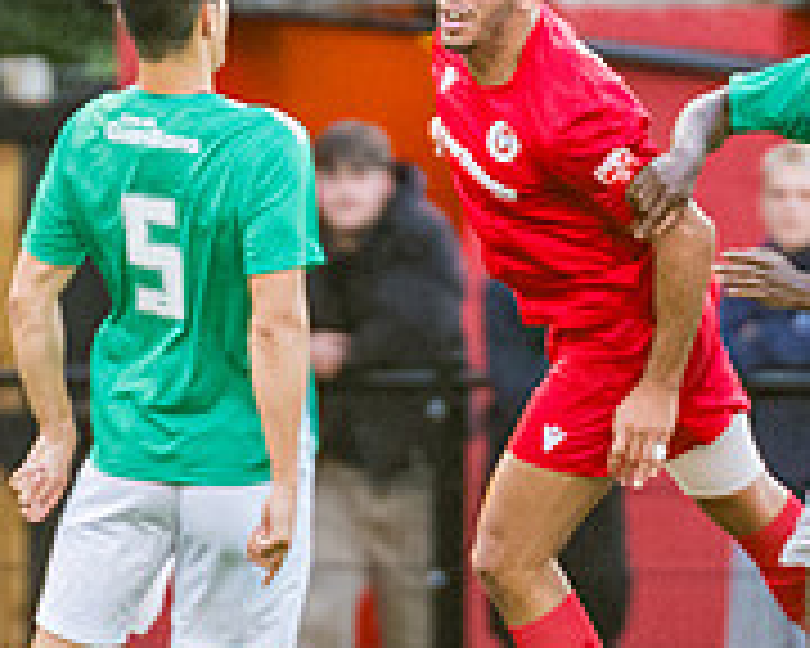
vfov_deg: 0.8
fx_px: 45189
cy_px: 330
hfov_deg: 1.0
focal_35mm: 1885
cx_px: 410
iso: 1250
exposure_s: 1/640
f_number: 2.8
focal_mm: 300
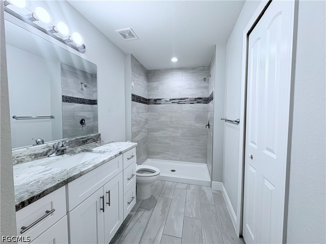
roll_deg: +0.0
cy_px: 122
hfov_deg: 102.1
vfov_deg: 85.7
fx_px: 132
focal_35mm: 14
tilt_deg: -3.1
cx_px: 163
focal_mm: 2.22
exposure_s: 1/120
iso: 160
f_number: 2.2
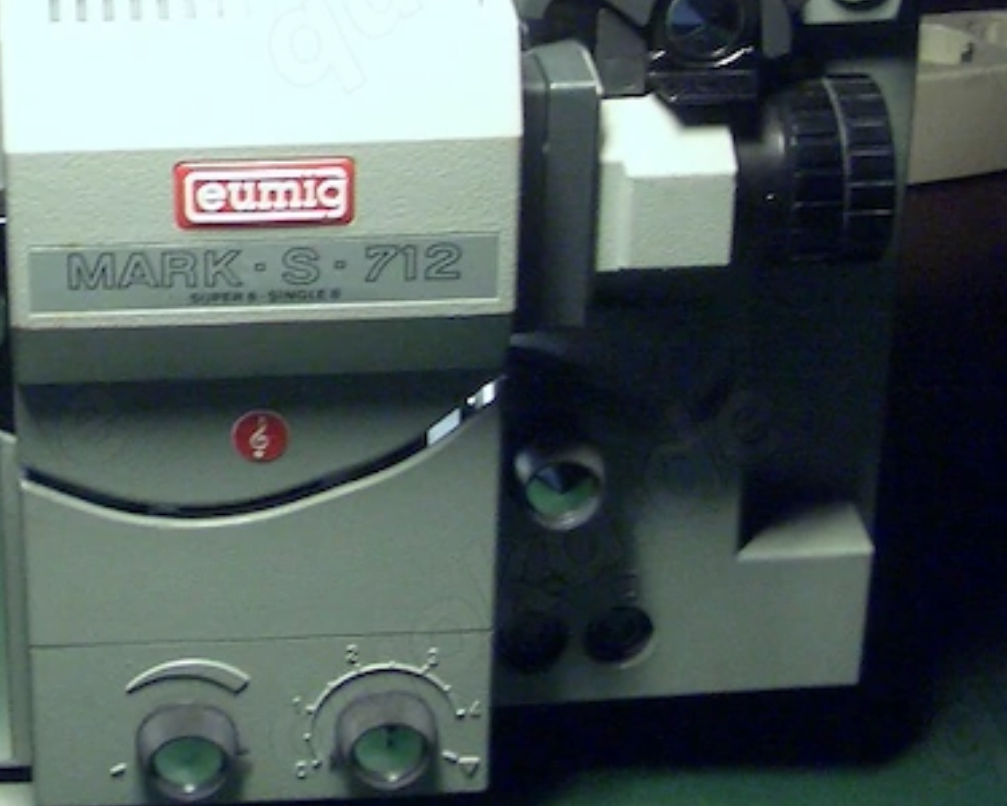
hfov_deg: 20.6
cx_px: 115
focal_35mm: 91
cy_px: -91
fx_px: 2712
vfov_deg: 16.4
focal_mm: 5.8
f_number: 2.6
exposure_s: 1/13
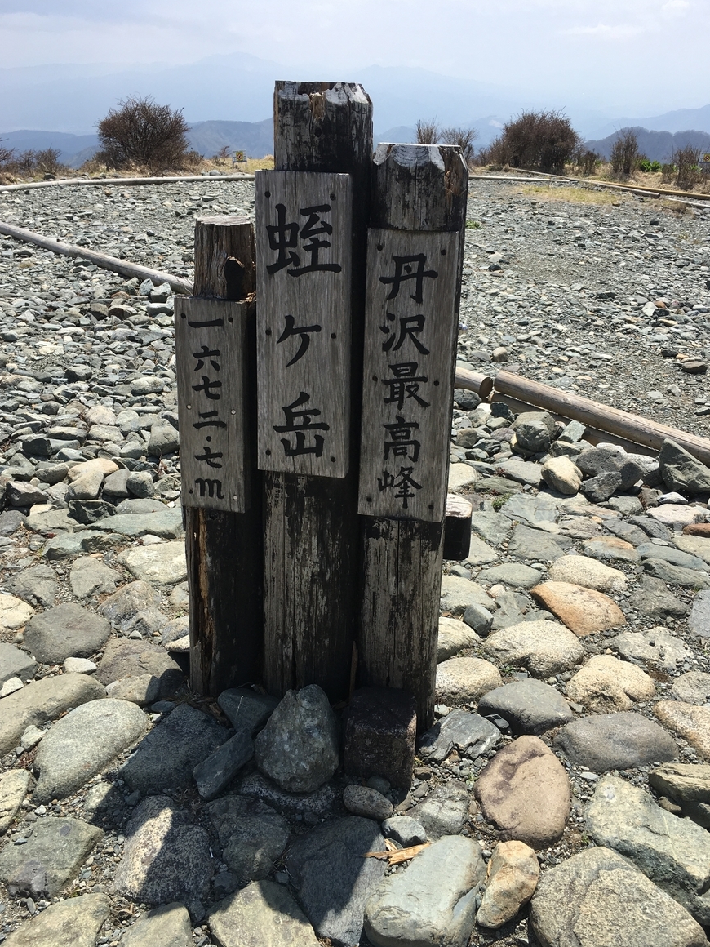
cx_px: 348
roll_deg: -1.4
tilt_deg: -29.3
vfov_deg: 60.0
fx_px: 820
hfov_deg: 46.8
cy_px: 468
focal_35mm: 30
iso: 25
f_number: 2.2
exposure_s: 1/1637
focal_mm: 4.15
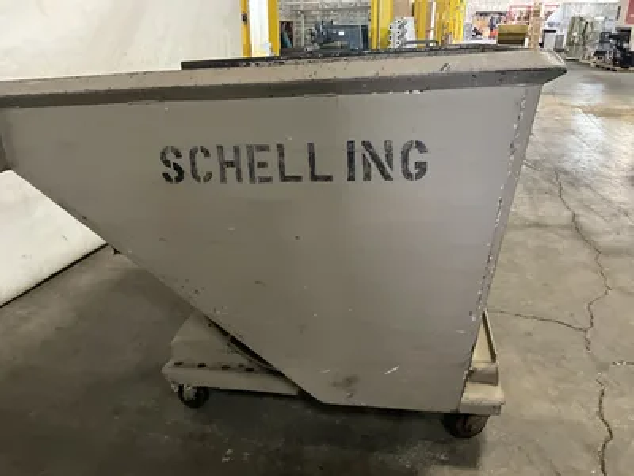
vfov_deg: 48.2
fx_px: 531
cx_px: 317
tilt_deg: -23.4
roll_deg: +2.5
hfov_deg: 61.7
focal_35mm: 29
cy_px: 238
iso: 320
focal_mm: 3
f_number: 1.8
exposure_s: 1/40
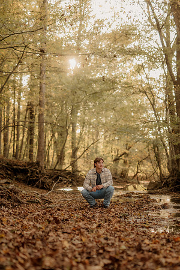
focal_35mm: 75
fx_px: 562
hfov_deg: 18.2
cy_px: 135
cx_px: 90
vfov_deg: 27.0
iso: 200
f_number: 1.4
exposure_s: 1/250
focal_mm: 50
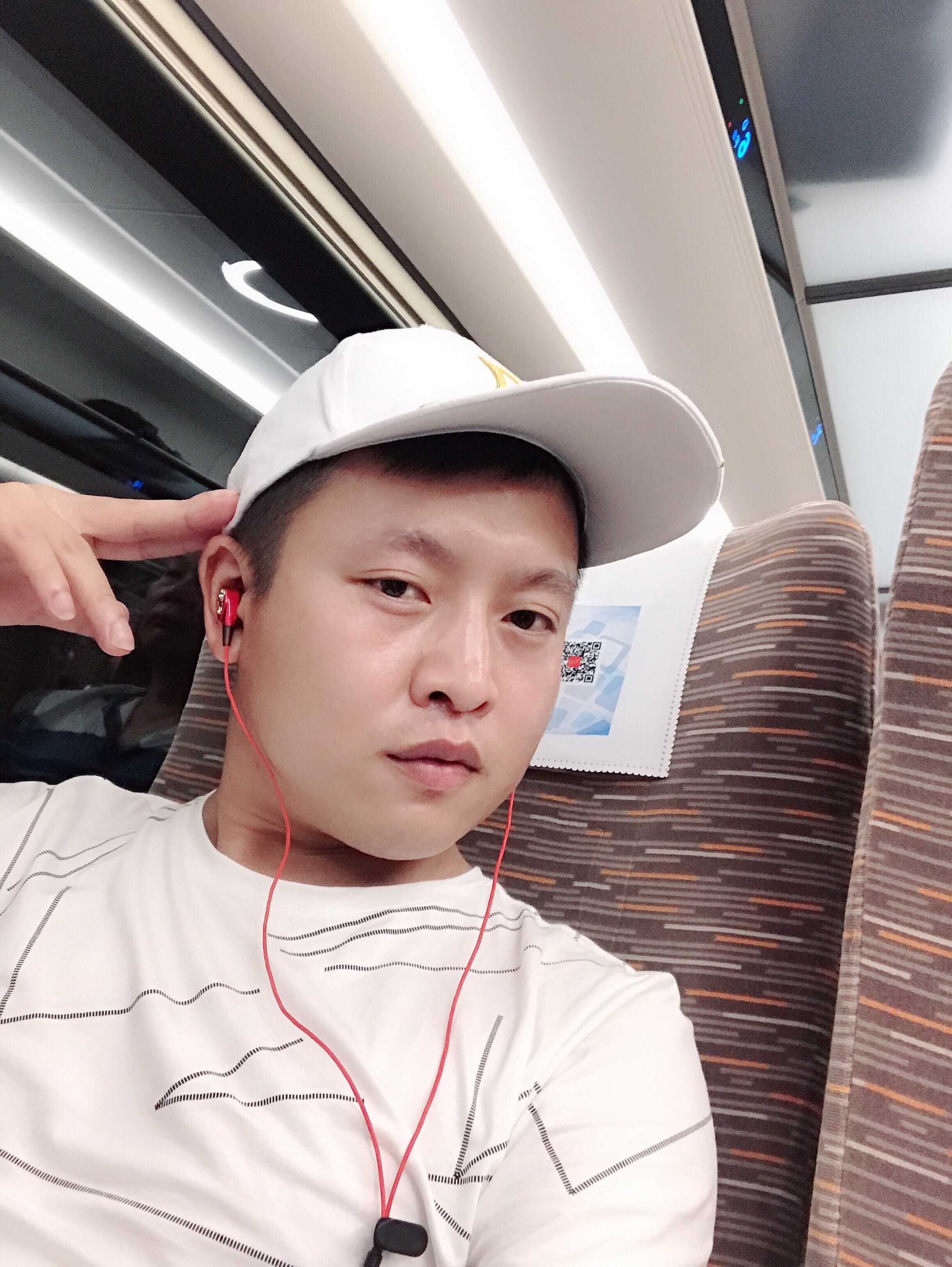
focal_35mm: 32
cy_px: 634
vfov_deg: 56.8
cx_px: 476
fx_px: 1172
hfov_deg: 44.2
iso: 160
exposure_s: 1/33
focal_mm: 2.87
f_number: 2.2
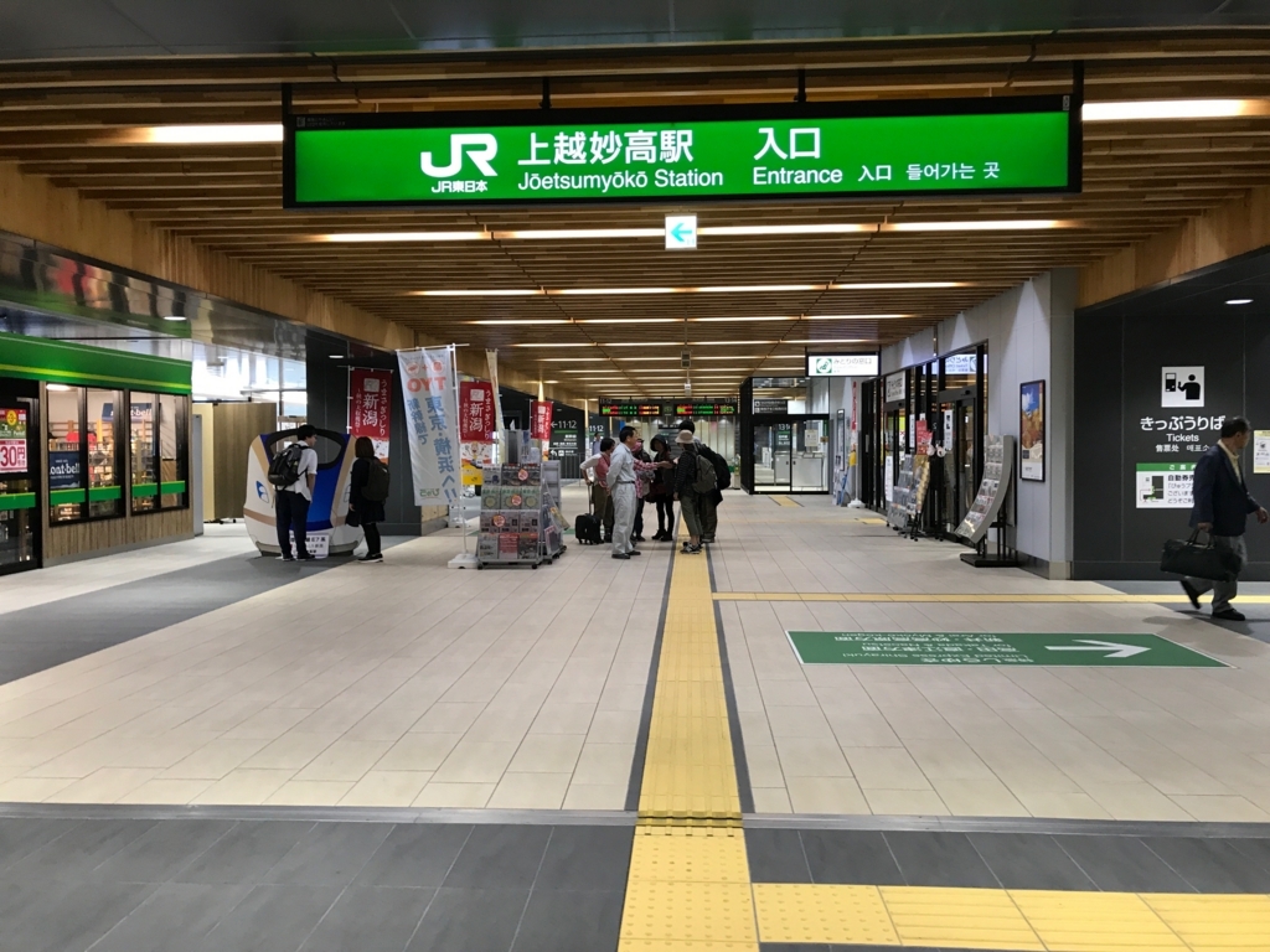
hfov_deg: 63.4
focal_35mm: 28
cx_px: 635
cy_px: 476
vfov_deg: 49.7
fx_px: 1027
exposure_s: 1/33
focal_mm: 3.99
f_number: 1.8
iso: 32
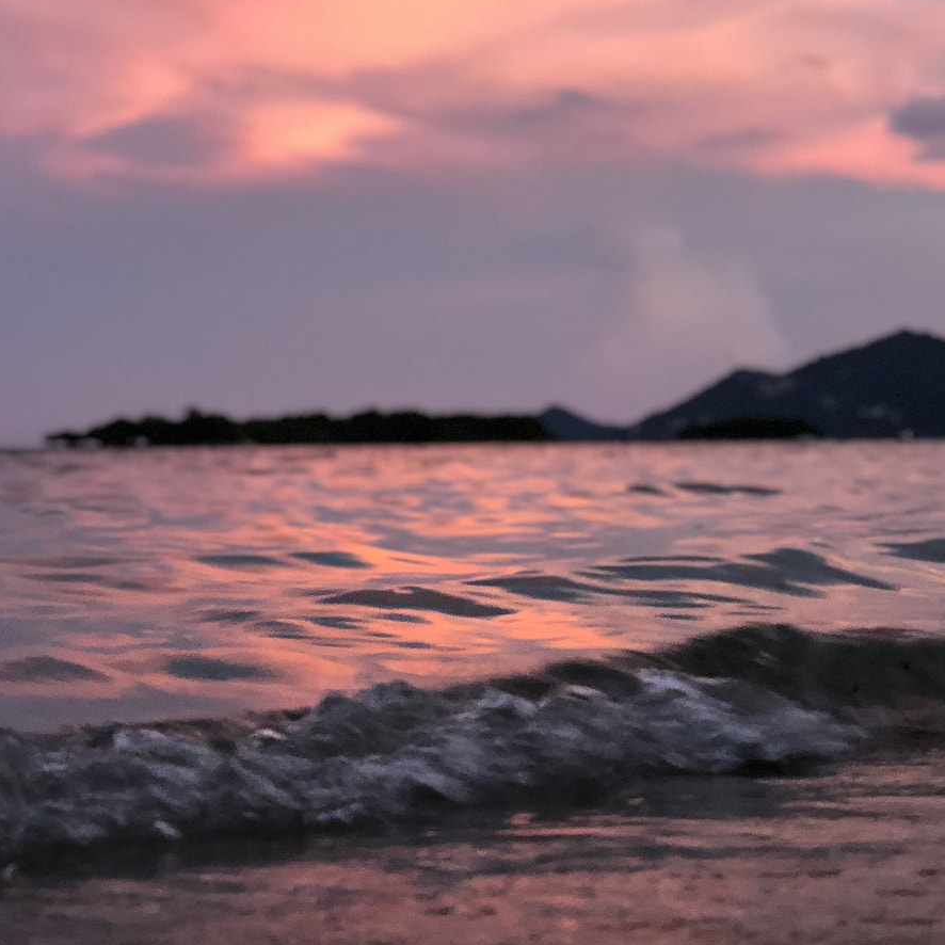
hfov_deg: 20.7
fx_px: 2564
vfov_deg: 20.9
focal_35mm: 83
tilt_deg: -1.7
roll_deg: +0.7
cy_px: 511
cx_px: 220
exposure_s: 1/33
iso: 160
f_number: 2.4
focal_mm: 6
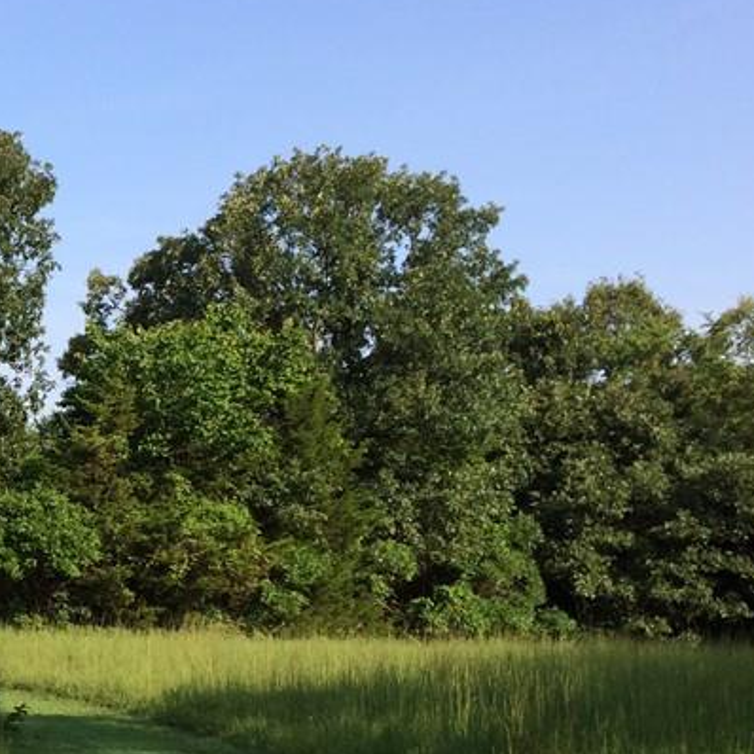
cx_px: -97
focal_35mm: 66
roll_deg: -1.5
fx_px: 1626
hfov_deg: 24.2
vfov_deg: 25.6
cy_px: 610
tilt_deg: +0.0
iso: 32
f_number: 2.2
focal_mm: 4.15
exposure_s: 1/1109
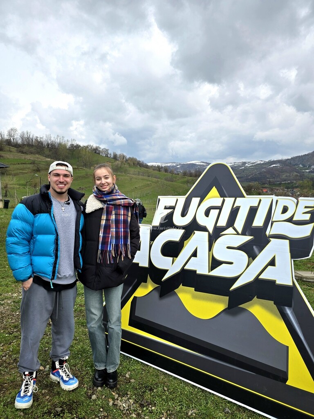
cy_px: 210
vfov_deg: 73.9
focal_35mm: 23
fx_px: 278
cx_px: 157
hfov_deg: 58.9
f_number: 1.7
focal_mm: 6.3
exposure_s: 1/769
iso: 12
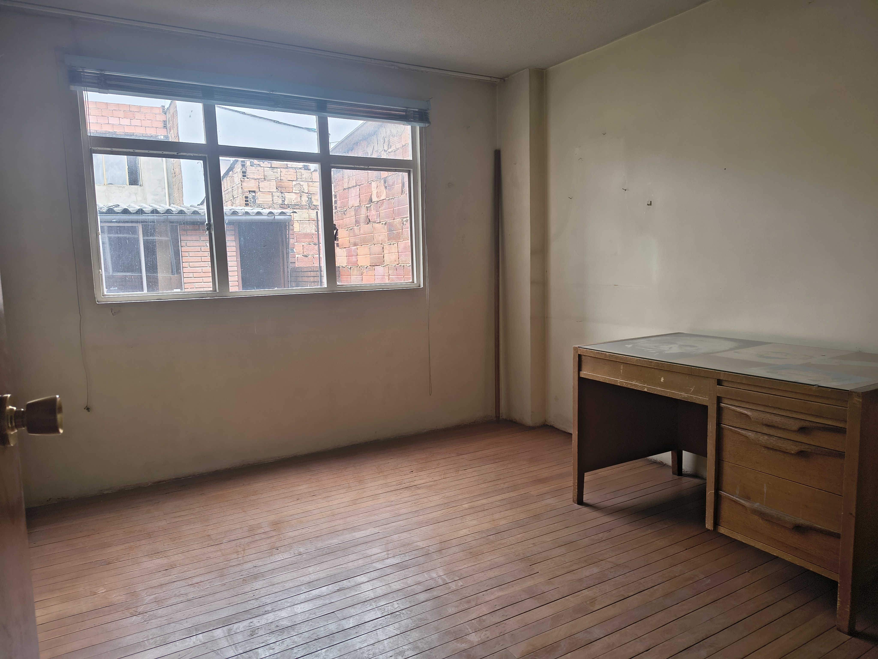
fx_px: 609
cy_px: 330
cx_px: 439
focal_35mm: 24
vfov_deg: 56.8
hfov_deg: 71.6
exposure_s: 1/120
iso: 112
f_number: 1.8
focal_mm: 5.56
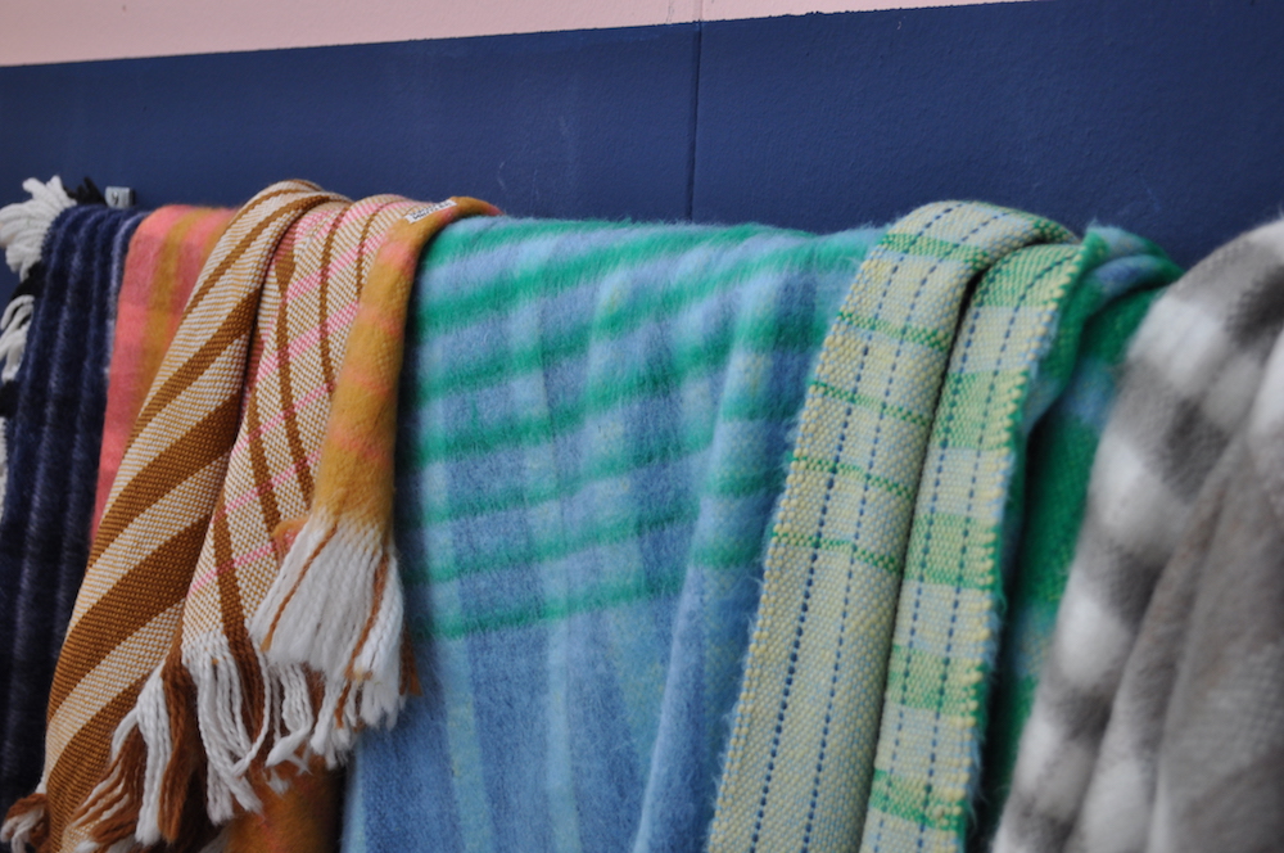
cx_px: 642
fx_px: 1870
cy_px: 426
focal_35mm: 52
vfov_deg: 25.7
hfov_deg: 37.9
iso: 400
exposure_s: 1/100
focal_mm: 35
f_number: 5
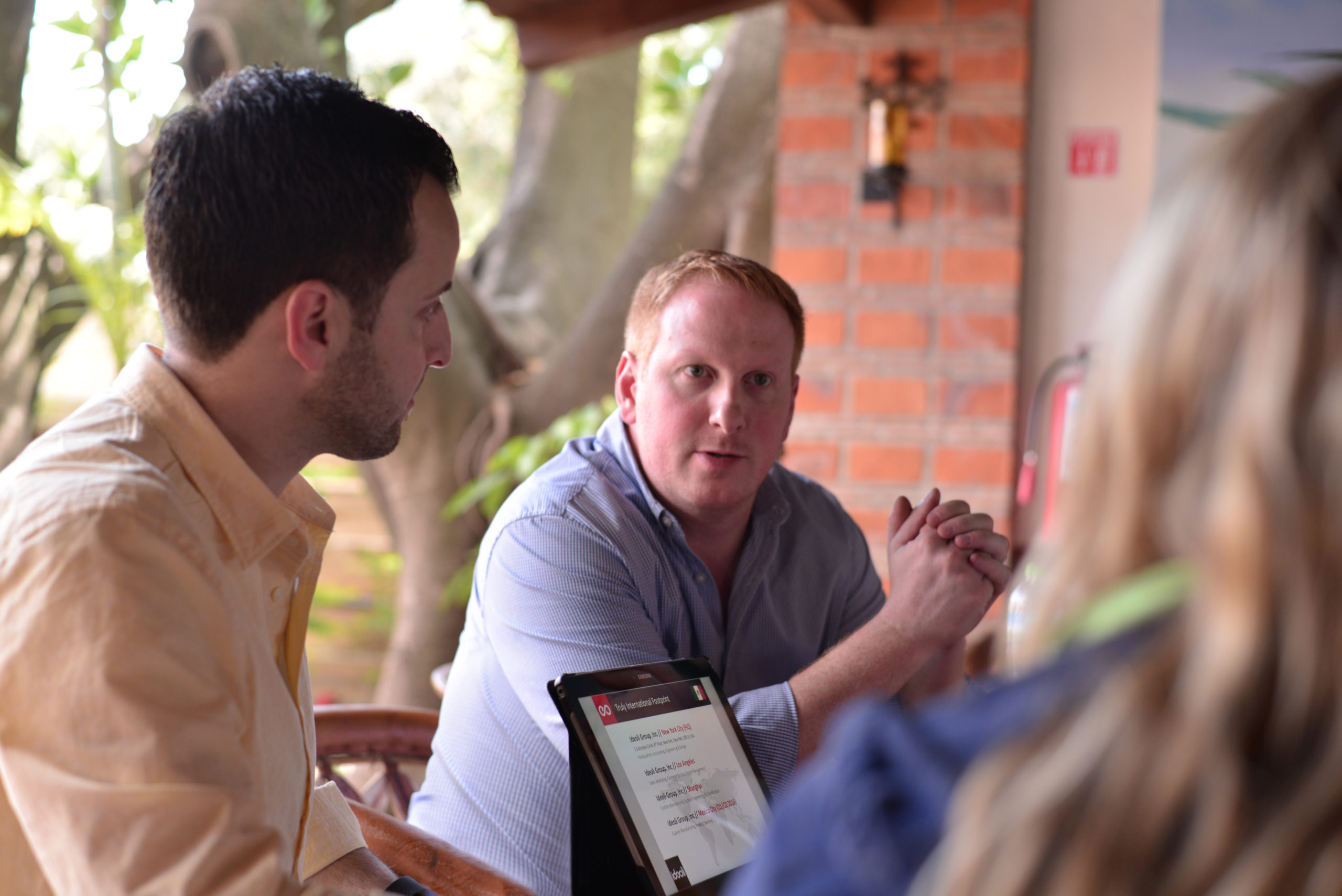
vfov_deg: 27.0
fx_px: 1865
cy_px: 448
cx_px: 671
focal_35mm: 50
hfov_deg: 39.6
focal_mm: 50
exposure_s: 1/125
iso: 250
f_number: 3.2
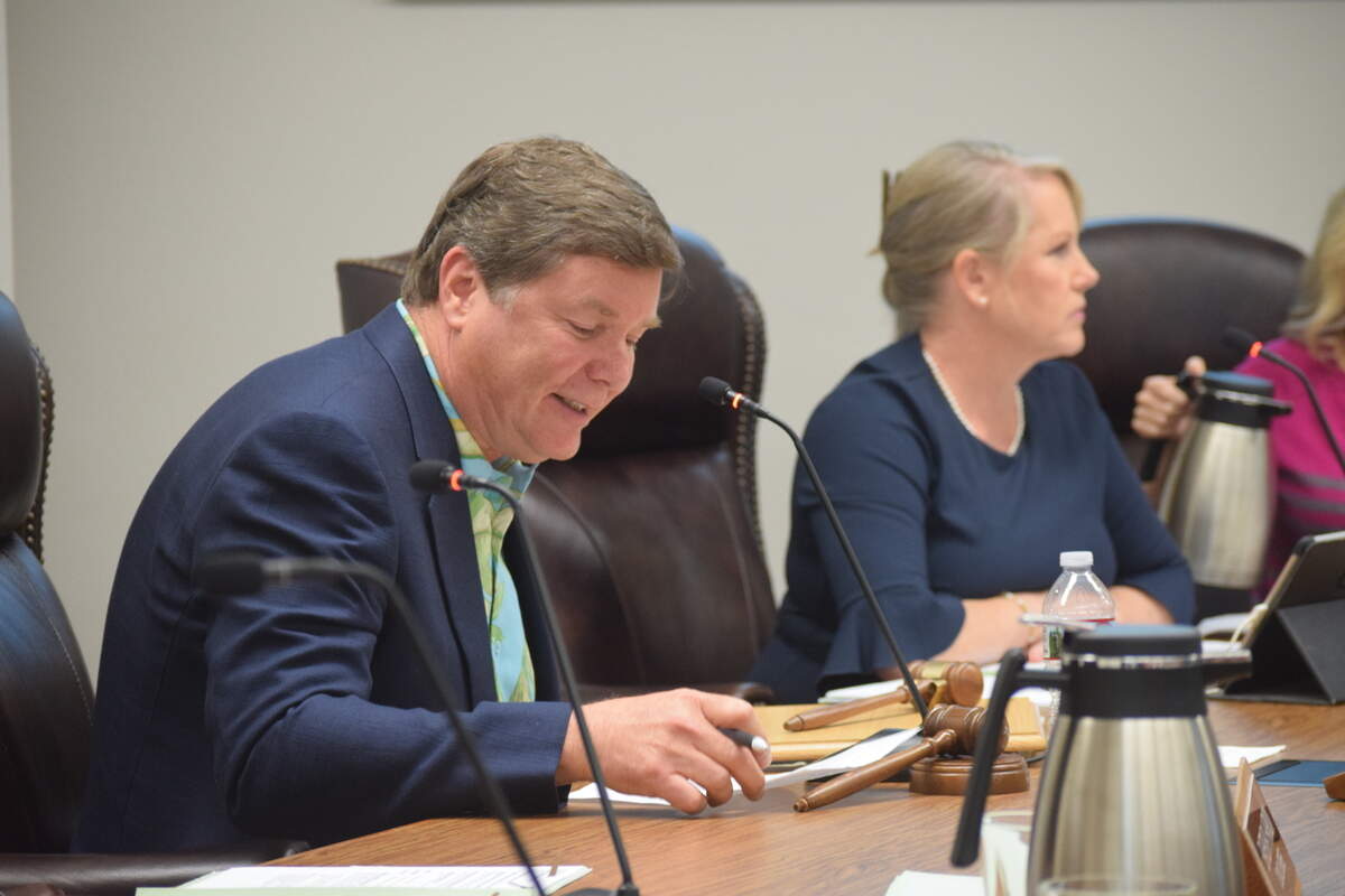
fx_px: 5324
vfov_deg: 9.6
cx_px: 672
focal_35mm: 142
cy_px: 448
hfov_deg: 14.4
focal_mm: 95
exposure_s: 1/60
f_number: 4.2
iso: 1400
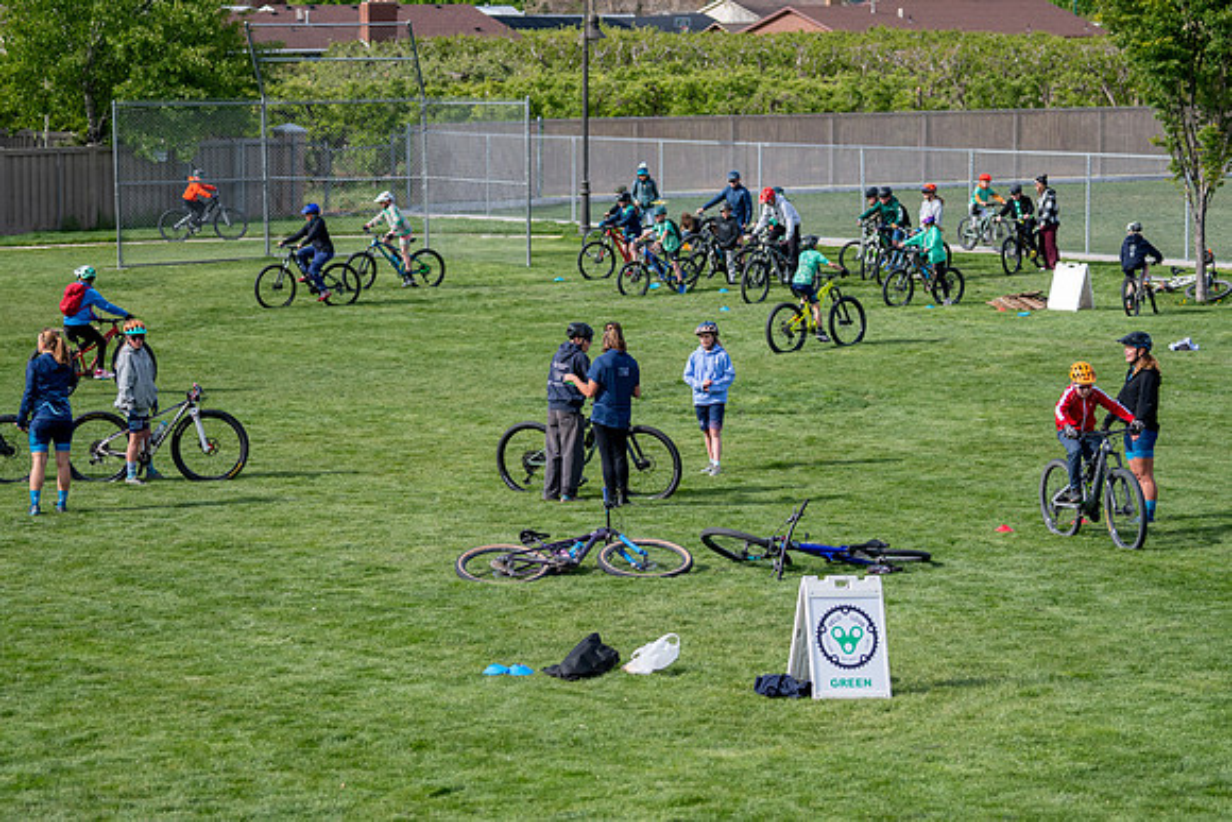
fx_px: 3678
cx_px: 616
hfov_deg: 19.0
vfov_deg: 12.8
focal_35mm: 107
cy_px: 411
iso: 200
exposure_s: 1/2500
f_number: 2.8
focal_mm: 70
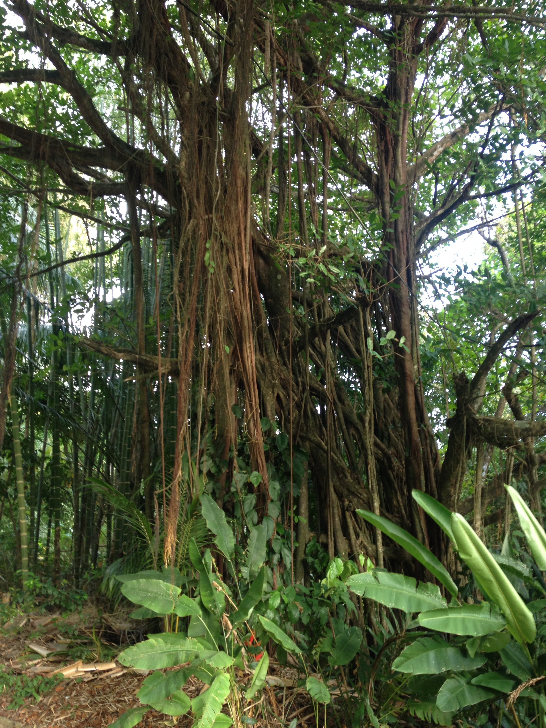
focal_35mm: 35
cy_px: 364
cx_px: 273
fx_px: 736
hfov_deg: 40.7
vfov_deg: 52.6
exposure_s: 1/24
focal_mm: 4.28
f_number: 2.4
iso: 50
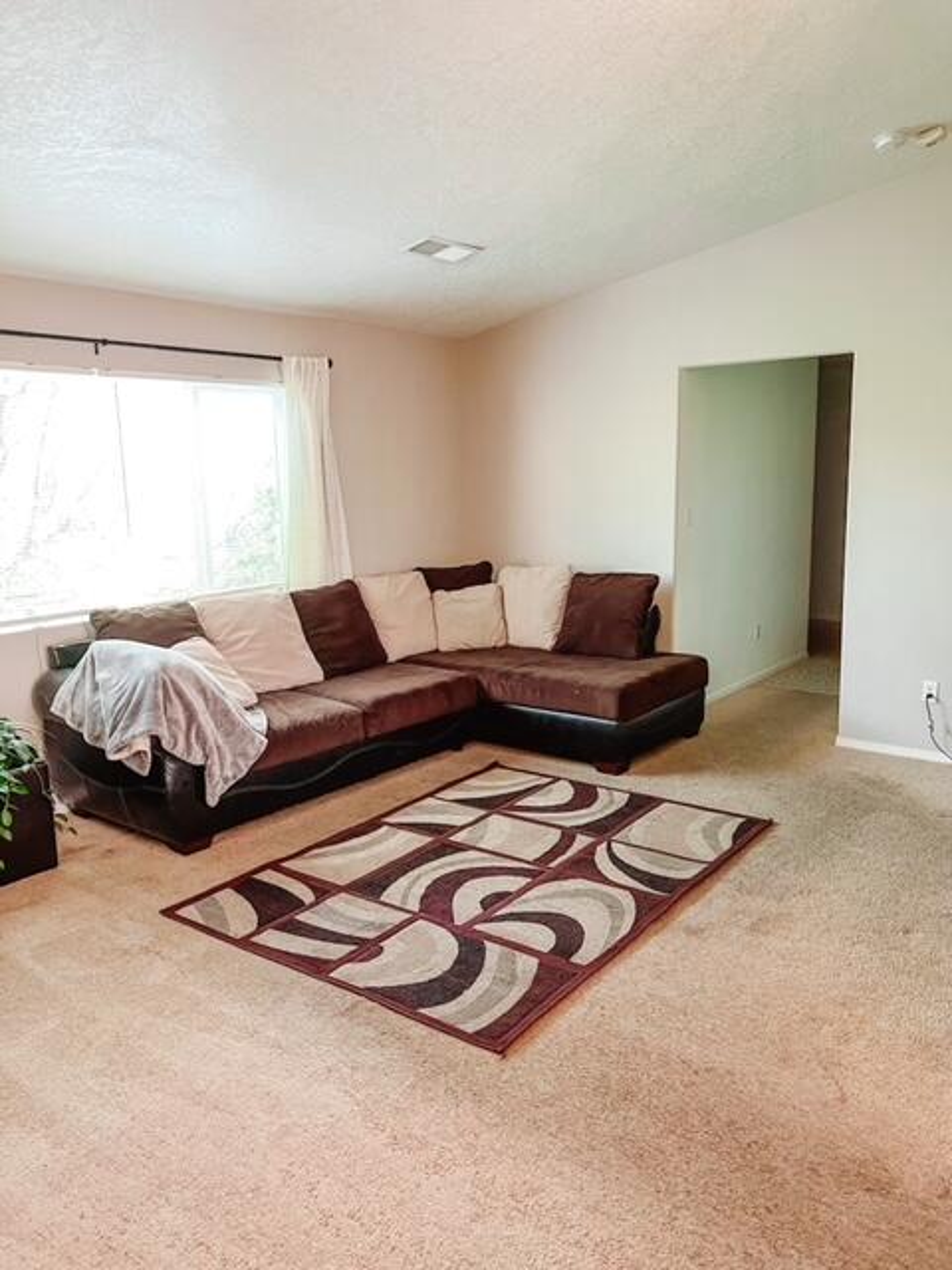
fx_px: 953
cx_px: 476
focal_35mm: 26
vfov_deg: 67.3
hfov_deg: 53.1
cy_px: 635
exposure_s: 1/60
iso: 200
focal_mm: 5.7
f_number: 1.5
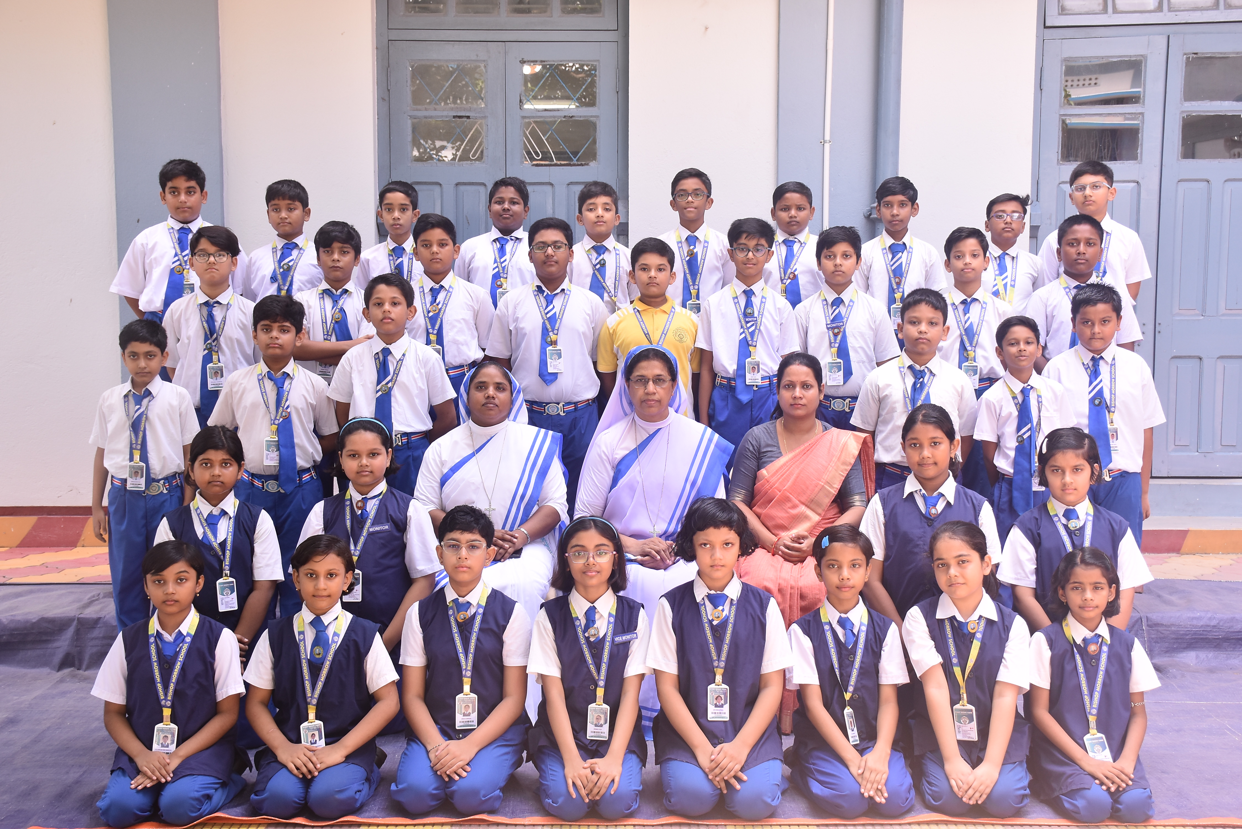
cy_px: 414
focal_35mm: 45
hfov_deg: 43.6
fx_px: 1553
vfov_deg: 29.9
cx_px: 621
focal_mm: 30
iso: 400
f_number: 5
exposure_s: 1/160
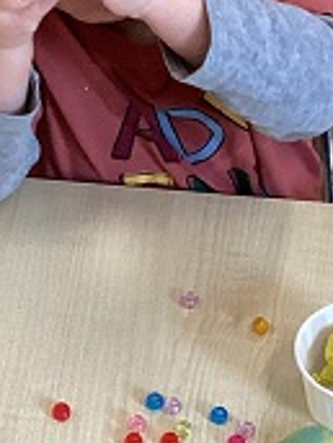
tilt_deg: -48.5
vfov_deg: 16.4
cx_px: 145
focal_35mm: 120
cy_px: 286
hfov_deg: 12.3
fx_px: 1539
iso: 160
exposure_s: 1/60
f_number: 2.4
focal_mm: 3.3
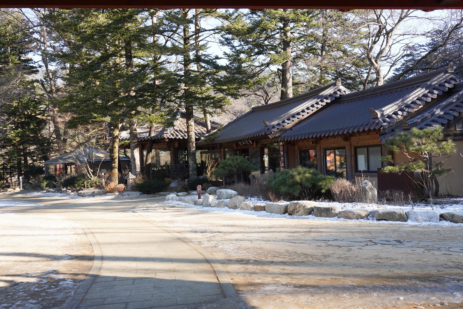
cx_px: 232
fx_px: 450
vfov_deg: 37.9
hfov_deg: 54.4
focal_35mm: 35
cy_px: 154
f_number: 10
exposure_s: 1/100
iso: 400
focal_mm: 35
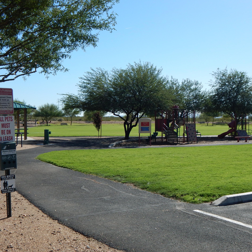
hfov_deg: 35.8
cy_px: 126
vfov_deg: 36.1
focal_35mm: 47
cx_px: 160
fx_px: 387
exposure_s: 1/500
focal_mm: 6.8
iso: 125
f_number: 6.9
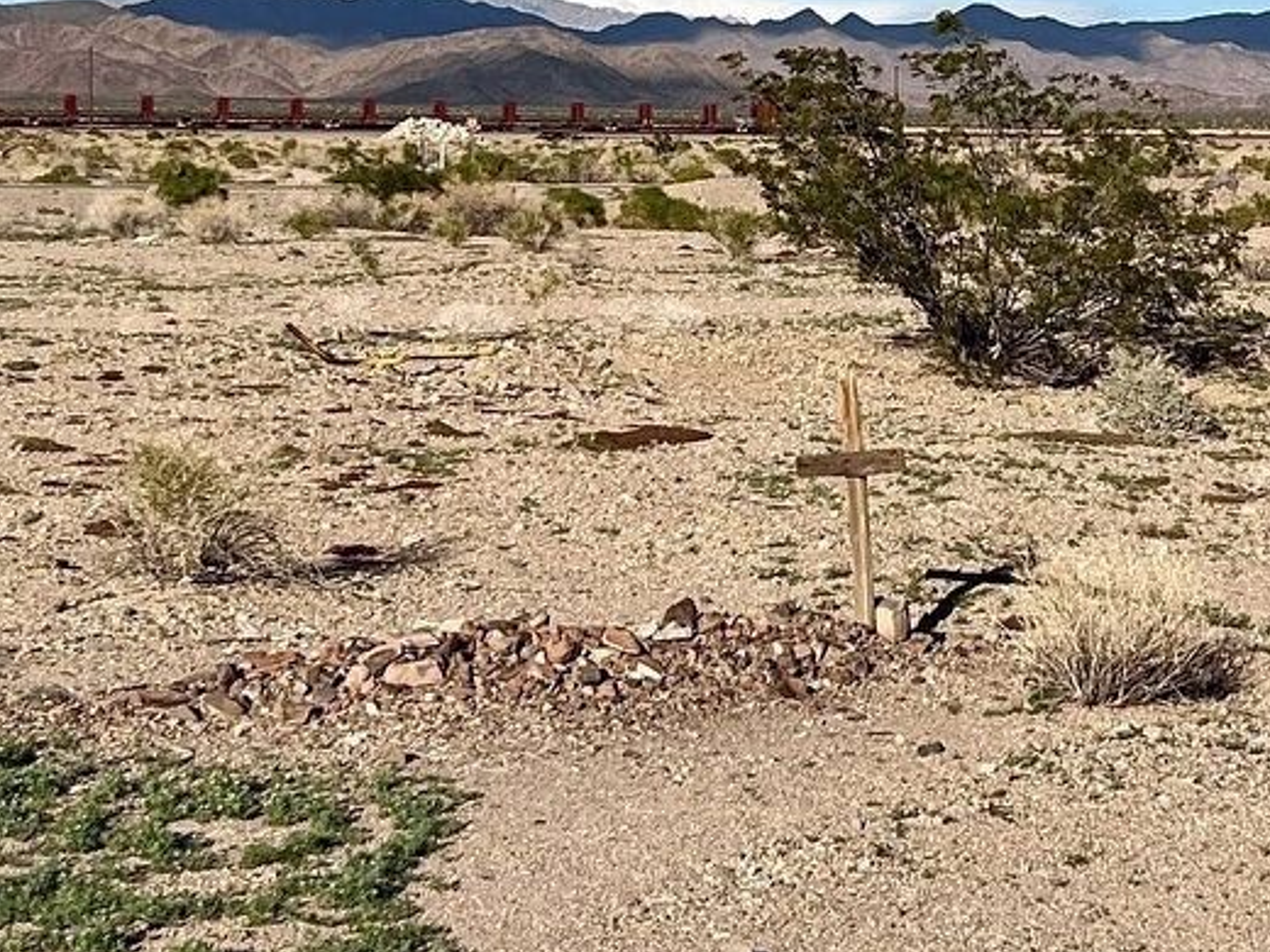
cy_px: 408
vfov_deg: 35.9
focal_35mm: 40
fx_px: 1468
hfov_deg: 46.7
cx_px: 545
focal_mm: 5.1
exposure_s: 1/6173
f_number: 1.6
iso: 50
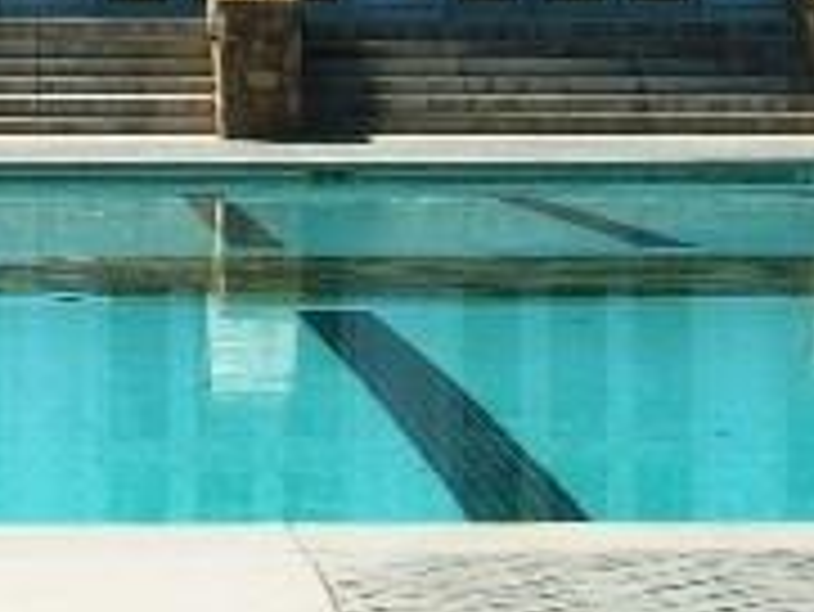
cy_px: -369
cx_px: 133
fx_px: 3906
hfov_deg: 11.8
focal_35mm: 166
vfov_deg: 8.7
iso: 80
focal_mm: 7.1
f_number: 6.3
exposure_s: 1/434
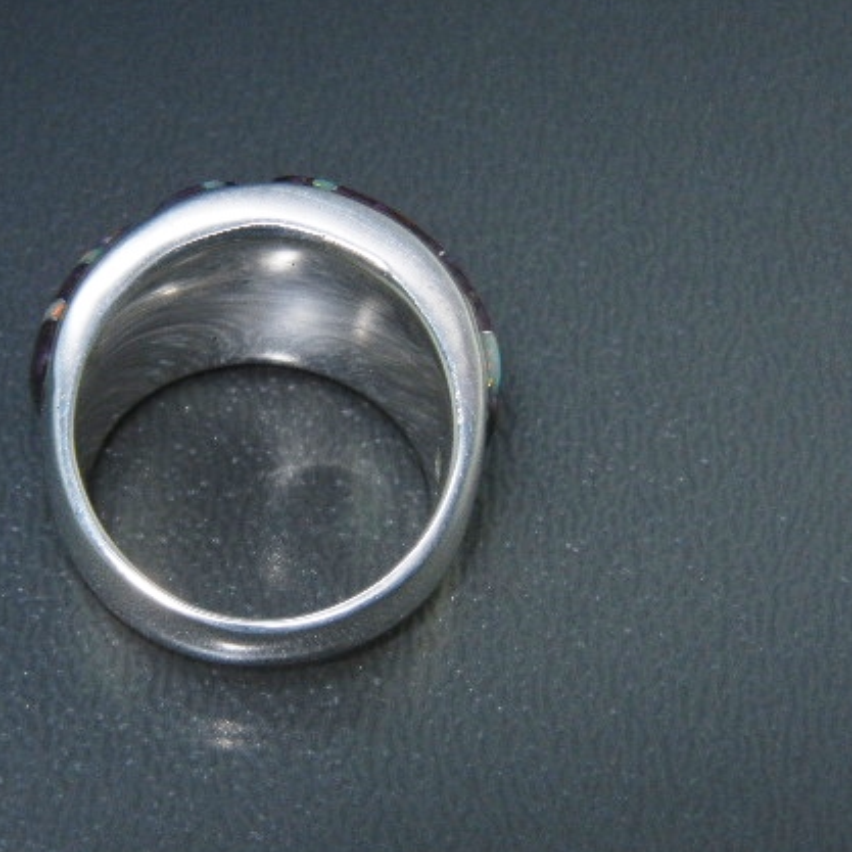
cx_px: 286
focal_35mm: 80
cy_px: 419
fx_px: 2228
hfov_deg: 21.6
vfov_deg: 21.7
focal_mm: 10.6
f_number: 8
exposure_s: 1/30
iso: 213
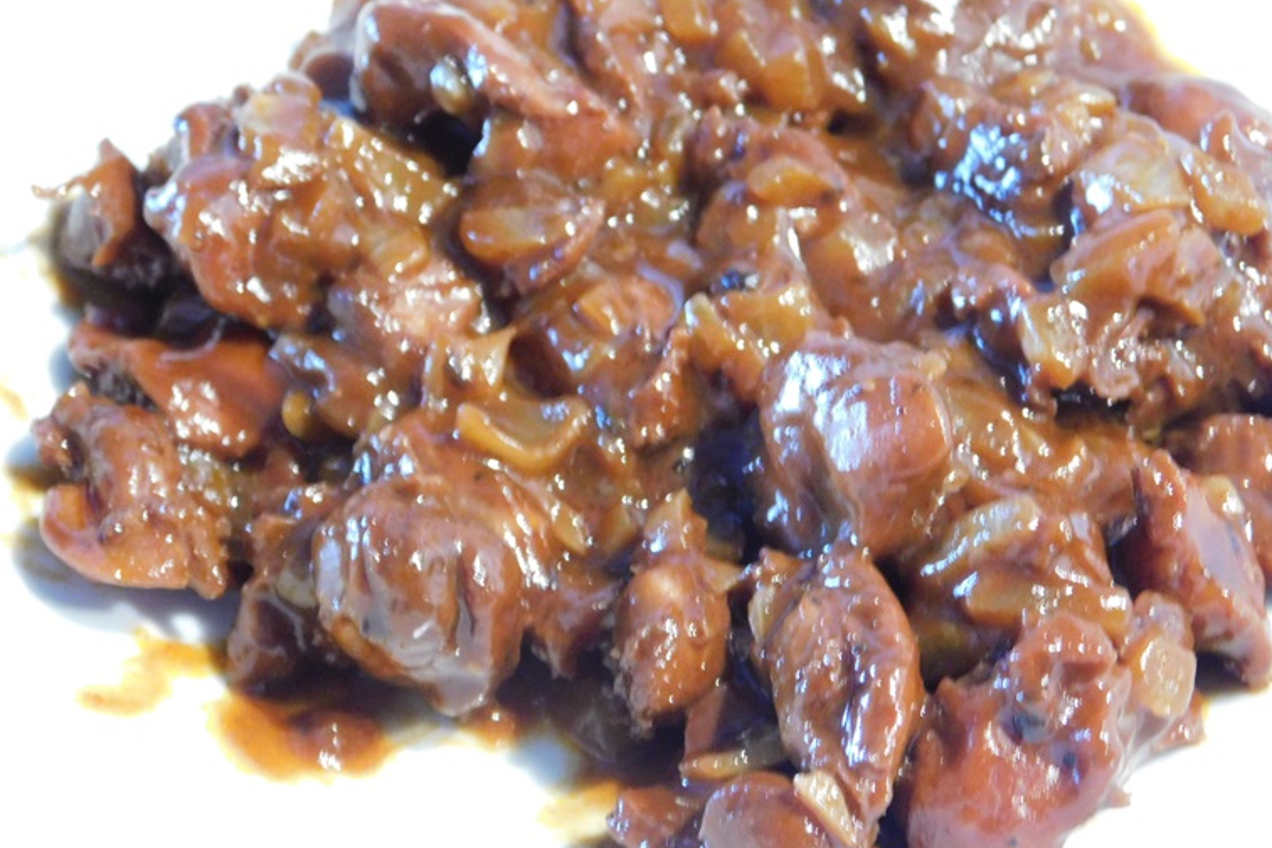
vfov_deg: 15.5
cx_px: 661
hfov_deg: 23.1
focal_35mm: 88
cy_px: 409
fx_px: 3109
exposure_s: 1/6
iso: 800
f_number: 4.4
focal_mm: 14.2
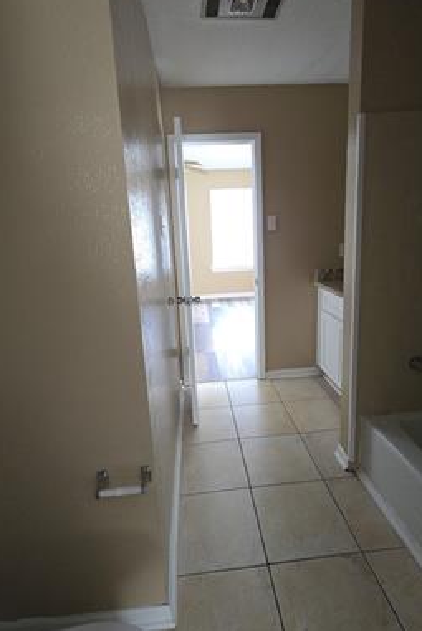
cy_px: 296
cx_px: 209
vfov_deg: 93.1
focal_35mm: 17
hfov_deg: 70.5
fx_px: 299
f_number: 2.2
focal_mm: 2.2
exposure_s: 1/60
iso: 800
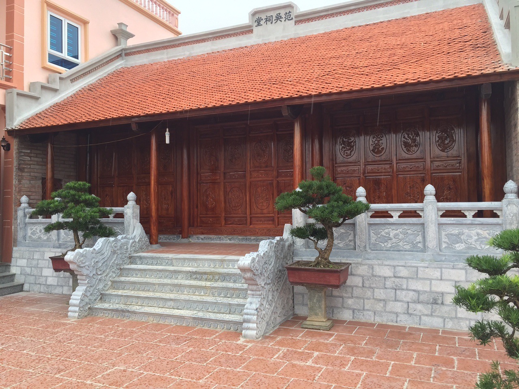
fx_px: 435
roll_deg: -1.3
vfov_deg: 48.2
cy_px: 194
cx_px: 260
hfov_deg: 61.7
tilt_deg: +2.8
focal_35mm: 29
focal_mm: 4.15
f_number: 2.2
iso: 32
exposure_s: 1/168
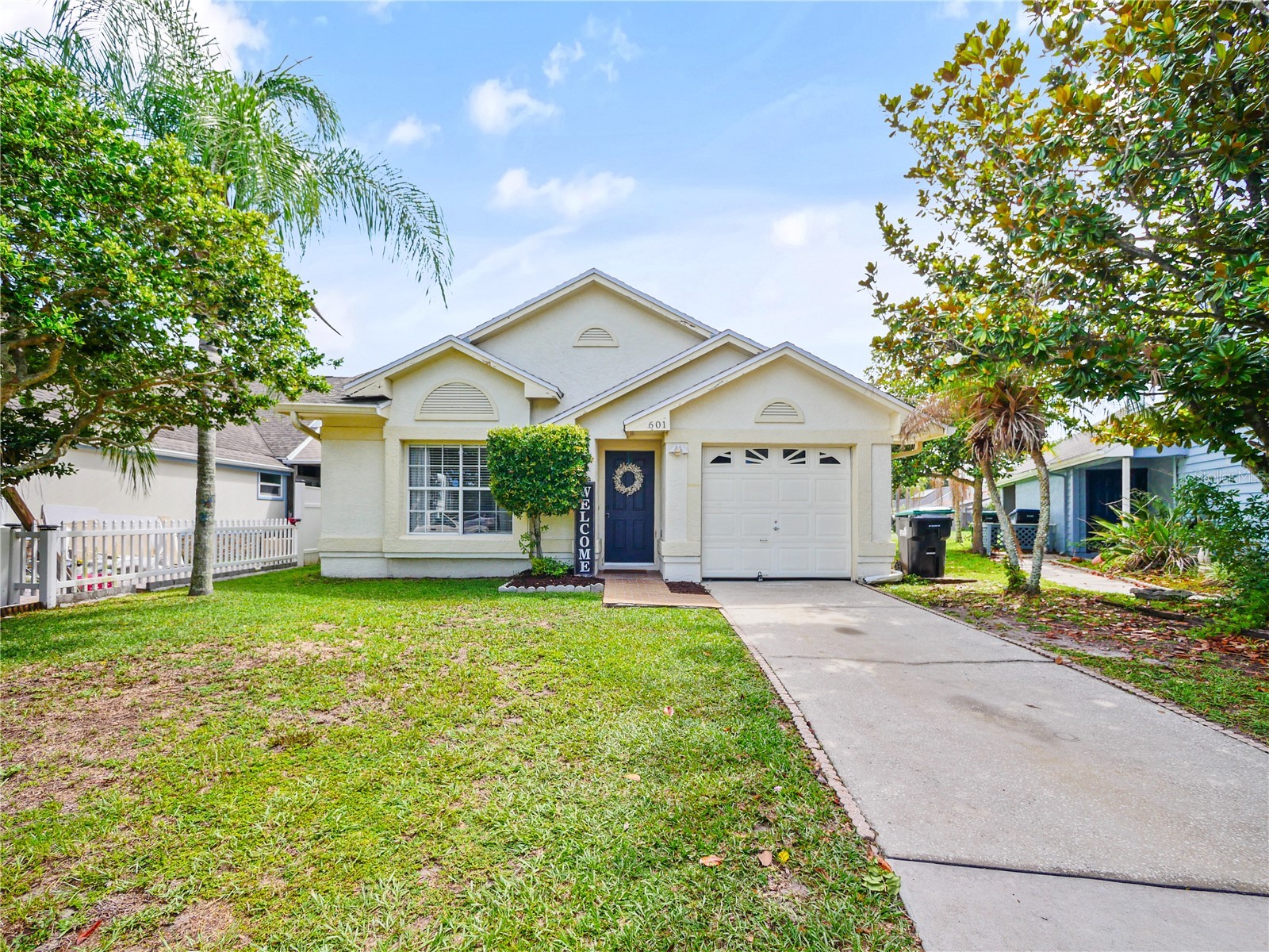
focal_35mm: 14
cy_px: 476
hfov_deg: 102.1
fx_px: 513
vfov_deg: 85.7
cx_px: 634
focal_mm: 7
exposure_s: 1/640
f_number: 10
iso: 200
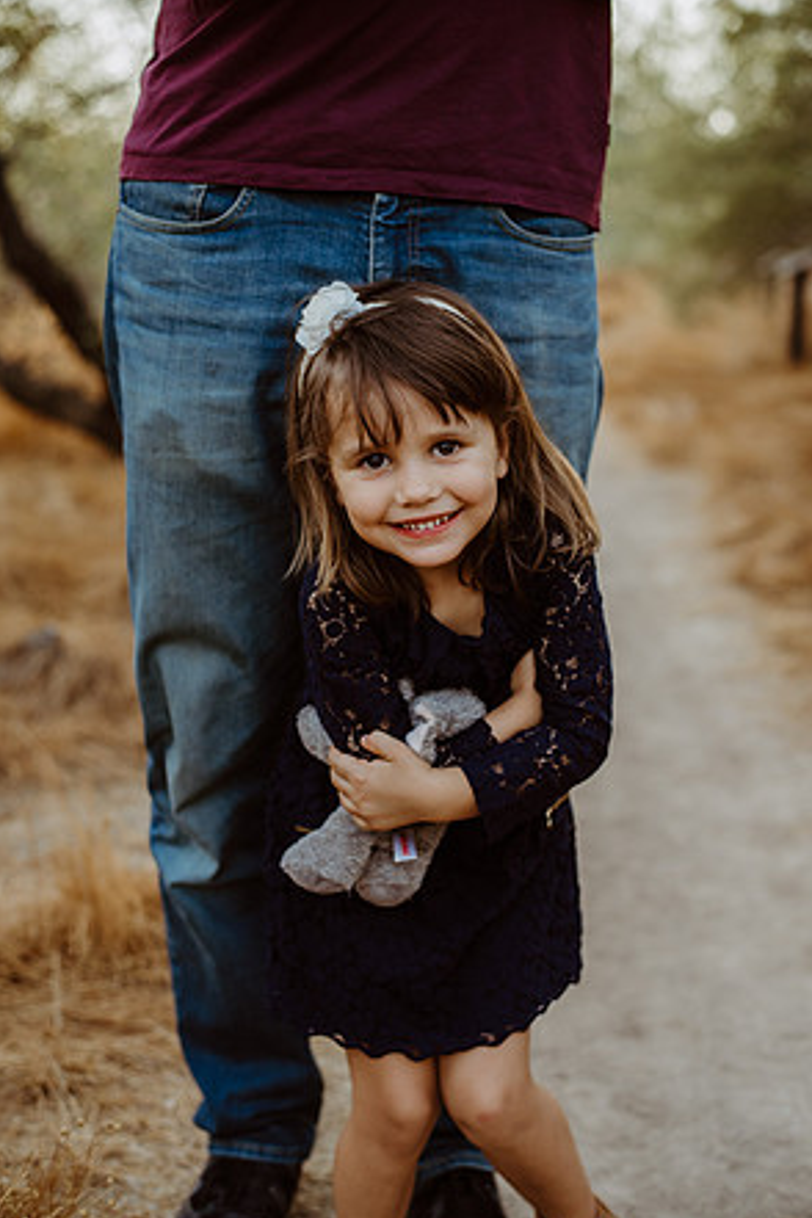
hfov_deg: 26.5
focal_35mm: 51
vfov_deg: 38.9
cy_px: 616
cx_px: 409
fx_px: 1725
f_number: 2.8
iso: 200
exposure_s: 1/320
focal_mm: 50
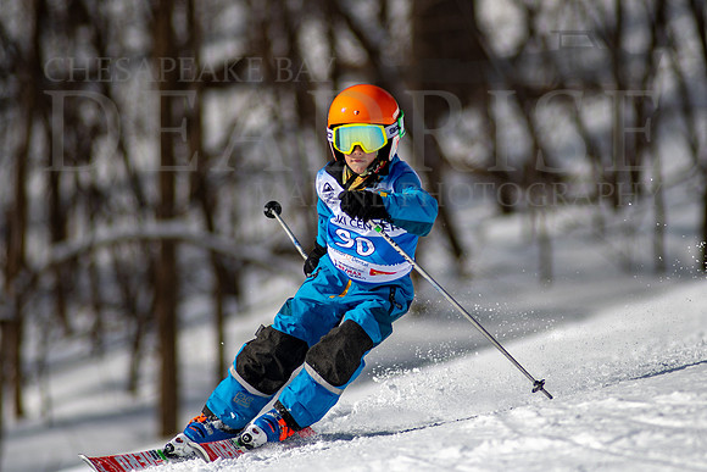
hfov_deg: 4.1
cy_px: 205
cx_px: 400
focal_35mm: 509
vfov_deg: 2.7
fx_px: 9994
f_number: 2.8
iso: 100
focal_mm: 300
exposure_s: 1/6400
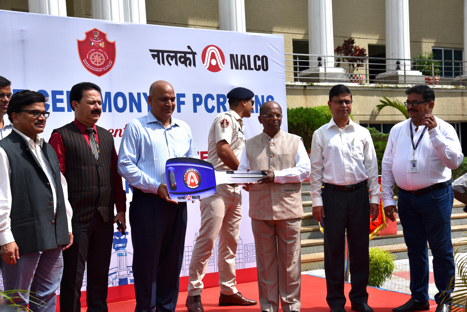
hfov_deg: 38.2
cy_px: 156
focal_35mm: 52
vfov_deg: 26.0
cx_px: 234
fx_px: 675
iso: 200
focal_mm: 52
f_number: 10
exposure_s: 1/400
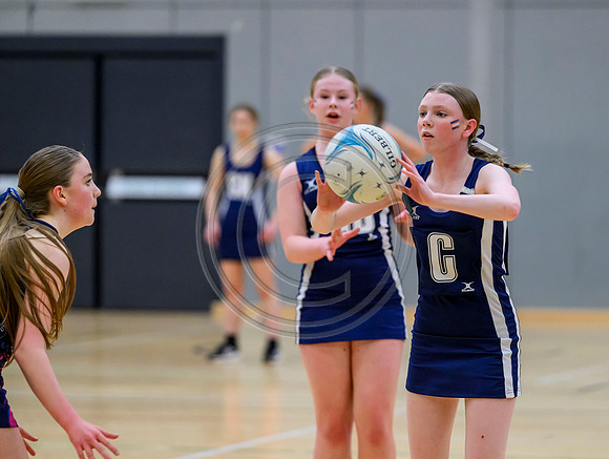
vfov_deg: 5.9
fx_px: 4434
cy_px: 266
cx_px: 399
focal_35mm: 252
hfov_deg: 7.9
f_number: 3.5
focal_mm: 200
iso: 6400
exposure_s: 1/800
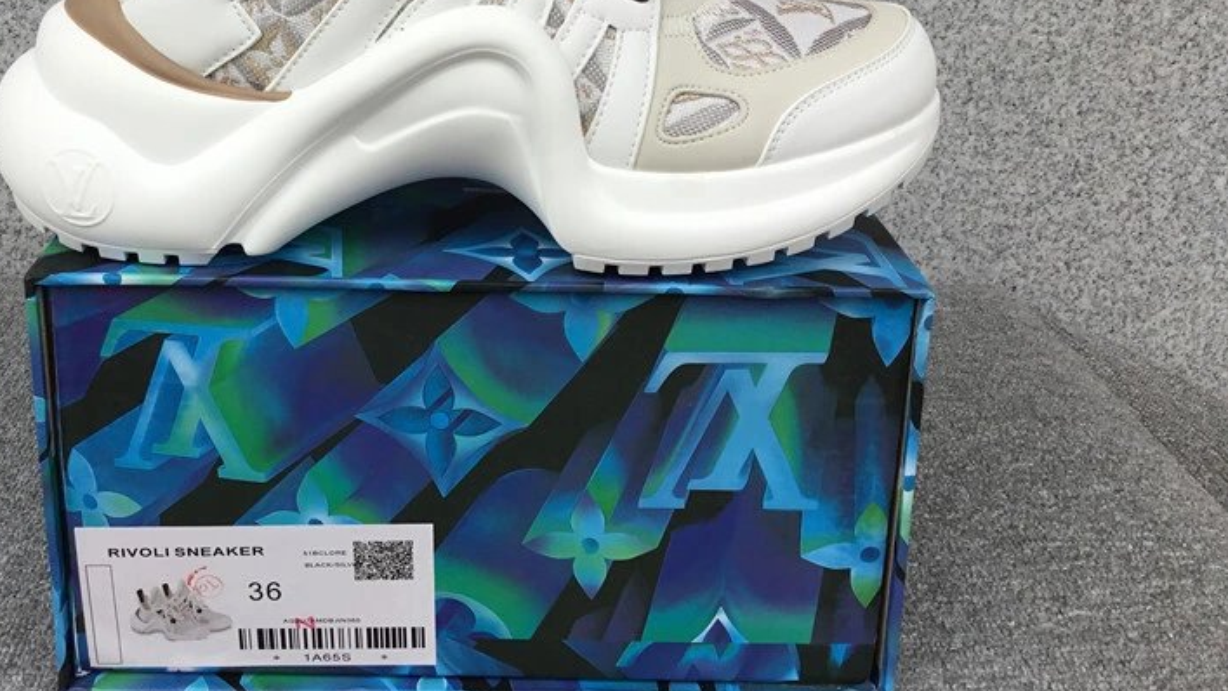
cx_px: 452
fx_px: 1400
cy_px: 145
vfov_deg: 27.2
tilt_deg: -15.6
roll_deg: -0.3
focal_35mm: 43
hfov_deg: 46.9
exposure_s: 1/148
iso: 25
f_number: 2.4
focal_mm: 3.3
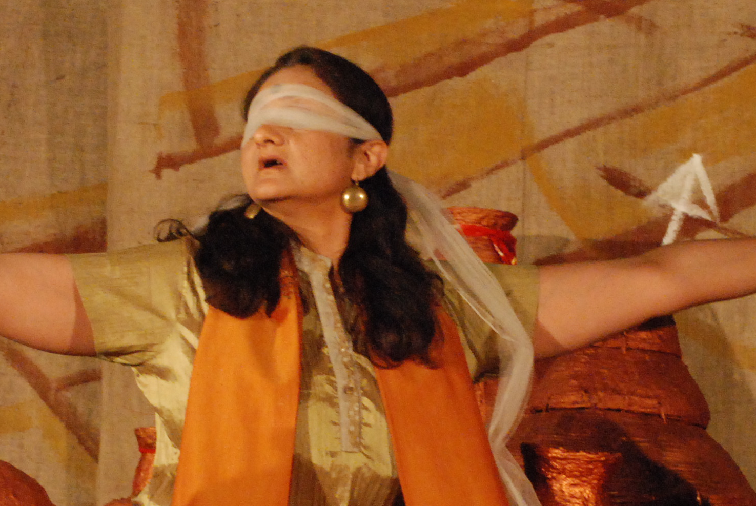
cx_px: 323
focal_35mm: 189
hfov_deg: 10.9
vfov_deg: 7.3
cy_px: 457
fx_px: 3973
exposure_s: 1/60
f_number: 4.8
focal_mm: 48
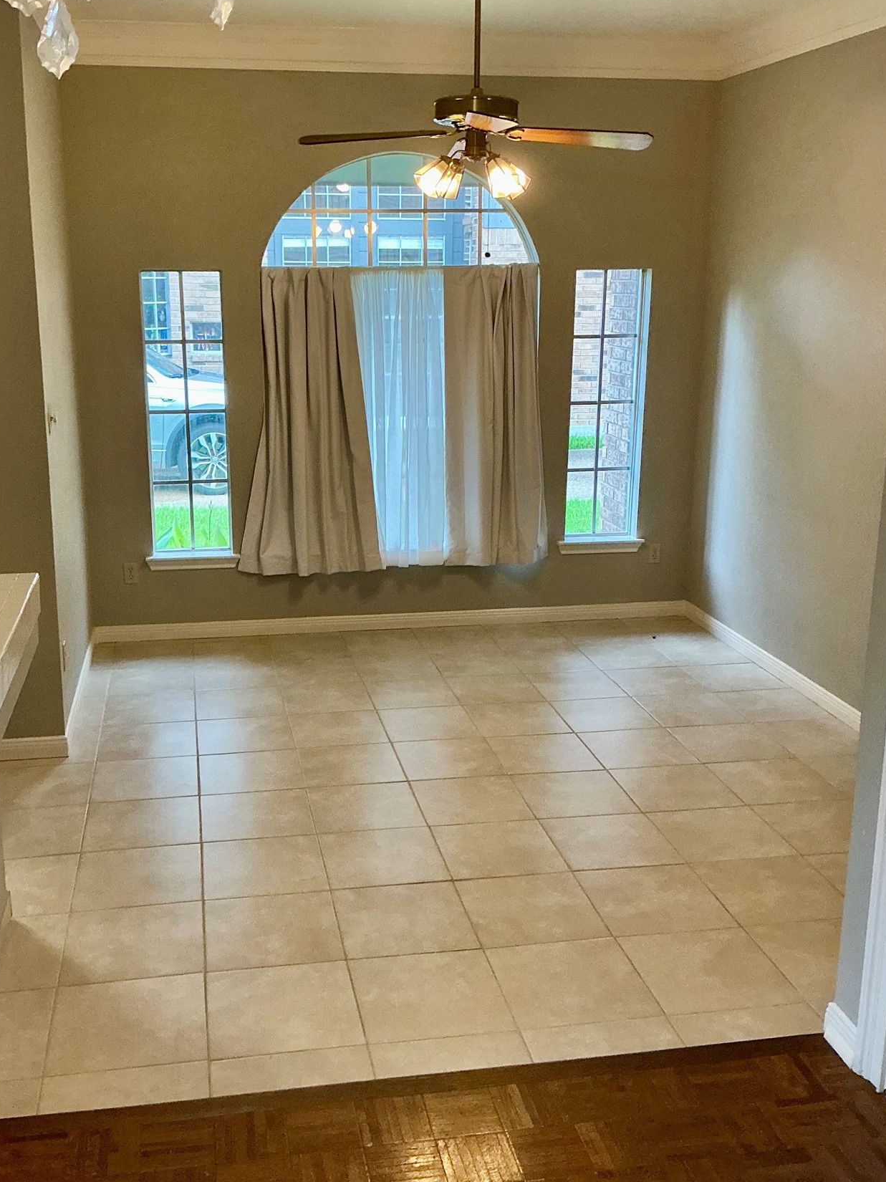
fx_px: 1229
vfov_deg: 51.4
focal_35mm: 36
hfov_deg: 39.6
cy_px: 575
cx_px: 390
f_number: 1.8
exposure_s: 1/60
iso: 125
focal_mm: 3
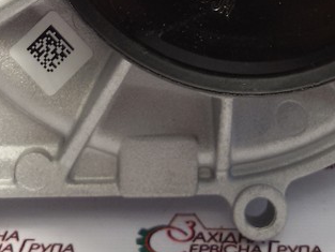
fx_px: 958
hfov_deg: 19.8
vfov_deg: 14.4
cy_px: -57
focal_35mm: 99
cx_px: 135
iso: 40
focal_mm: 2.93
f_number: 2.4
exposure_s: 1/50
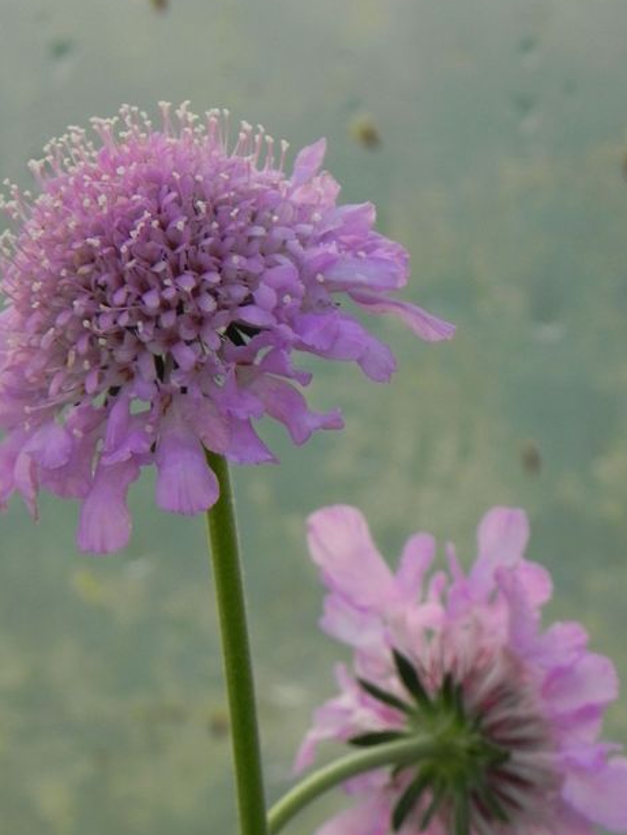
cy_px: 482
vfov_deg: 8.2
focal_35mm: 240
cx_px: 254
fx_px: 5794
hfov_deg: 6.2
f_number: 5
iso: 160
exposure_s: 1/40
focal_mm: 32.7
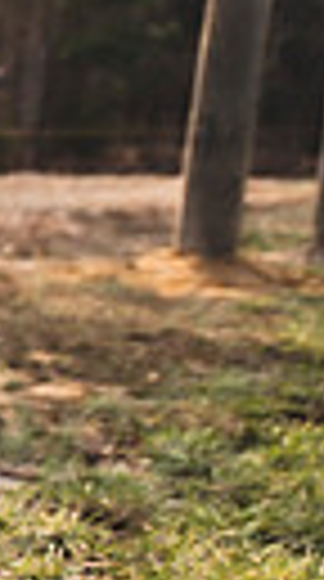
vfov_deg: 18.6
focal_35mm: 115
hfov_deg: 7.7
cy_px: 425
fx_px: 1767
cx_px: -918
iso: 100
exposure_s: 1/500
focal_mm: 24
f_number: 2.8
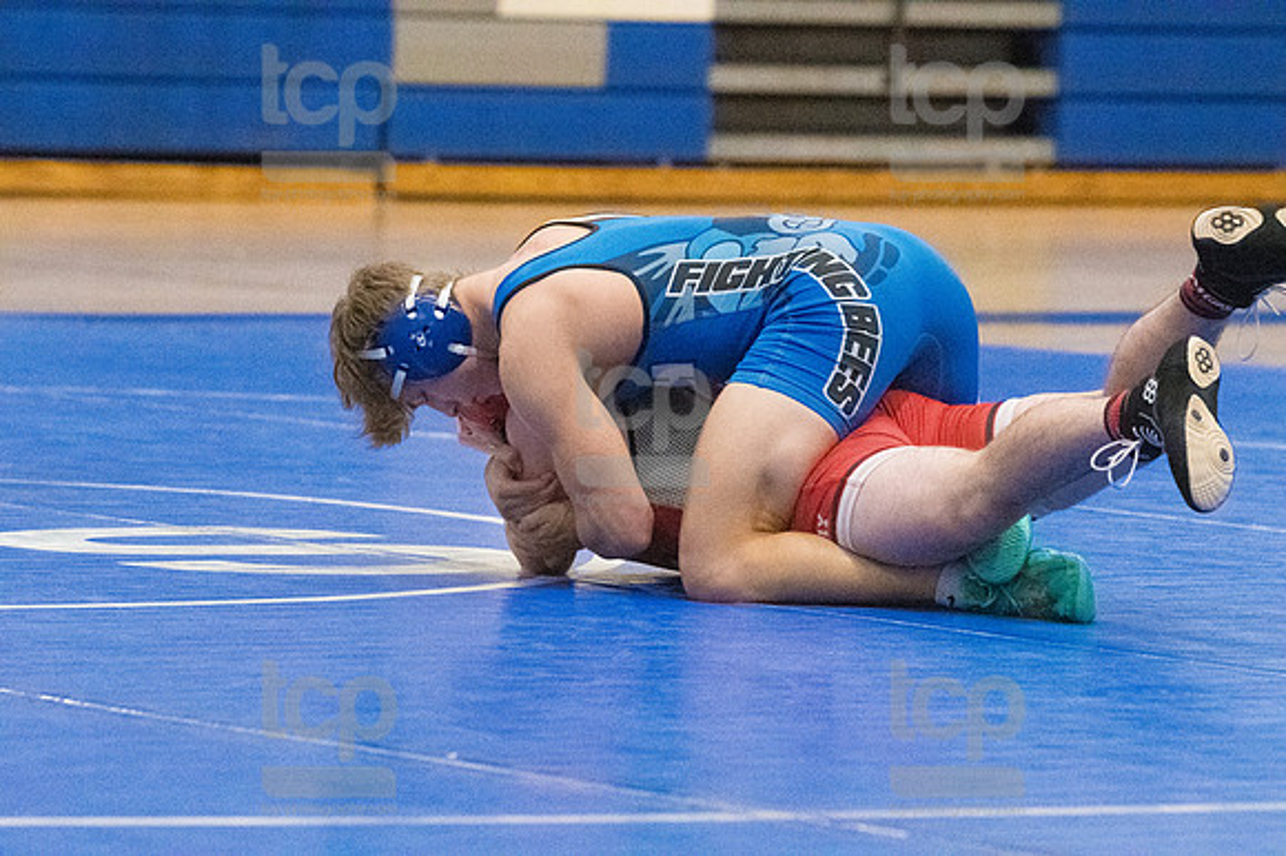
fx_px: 9104
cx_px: 643
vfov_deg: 5.4
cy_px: 428
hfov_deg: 8.1
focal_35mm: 255
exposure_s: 1/1600
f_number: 4.5
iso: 10000
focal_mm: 170
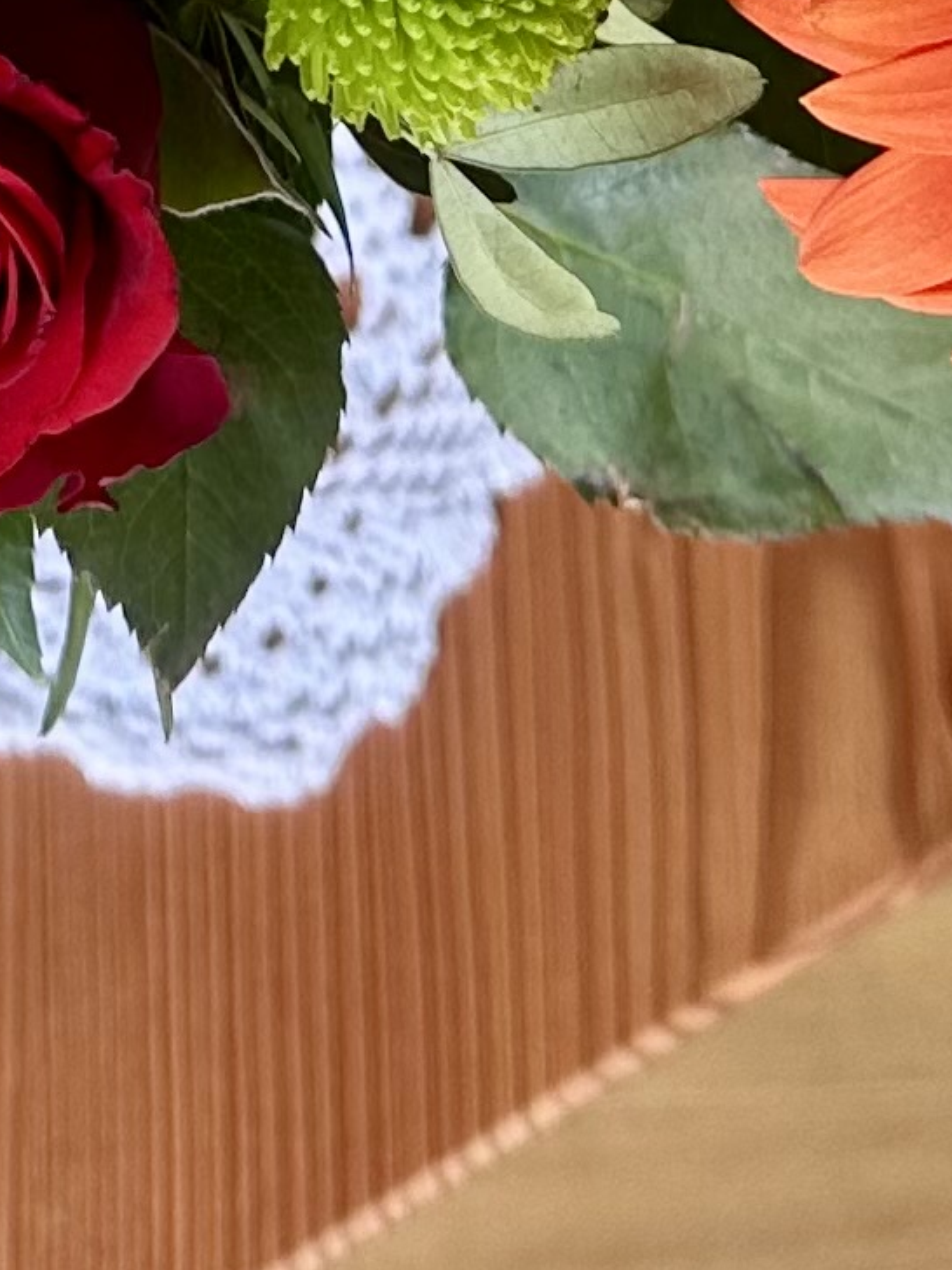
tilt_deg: -58.8
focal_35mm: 133
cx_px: -263
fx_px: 4877
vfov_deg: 12.7
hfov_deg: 10.9
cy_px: -1364
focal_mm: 6.86
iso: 80
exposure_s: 1/185
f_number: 1.78
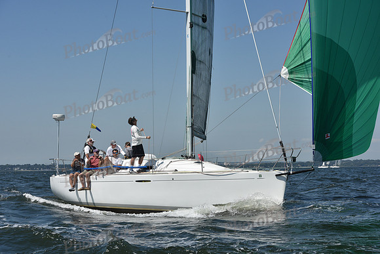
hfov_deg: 28.8
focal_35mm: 70
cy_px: 127
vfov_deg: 19.5
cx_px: 190
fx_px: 739
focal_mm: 70
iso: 250
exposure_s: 1/1250
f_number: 10
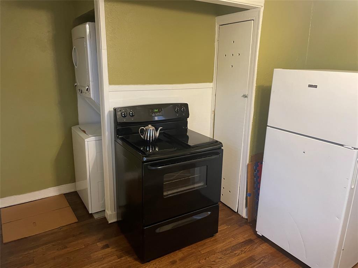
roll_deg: -1.3
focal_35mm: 26
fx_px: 269
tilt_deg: -13.9
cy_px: 134
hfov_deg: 67.3
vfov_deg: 53.1
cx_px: 179
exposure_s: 1/60
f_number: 1.6
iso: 320
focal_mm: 4.2
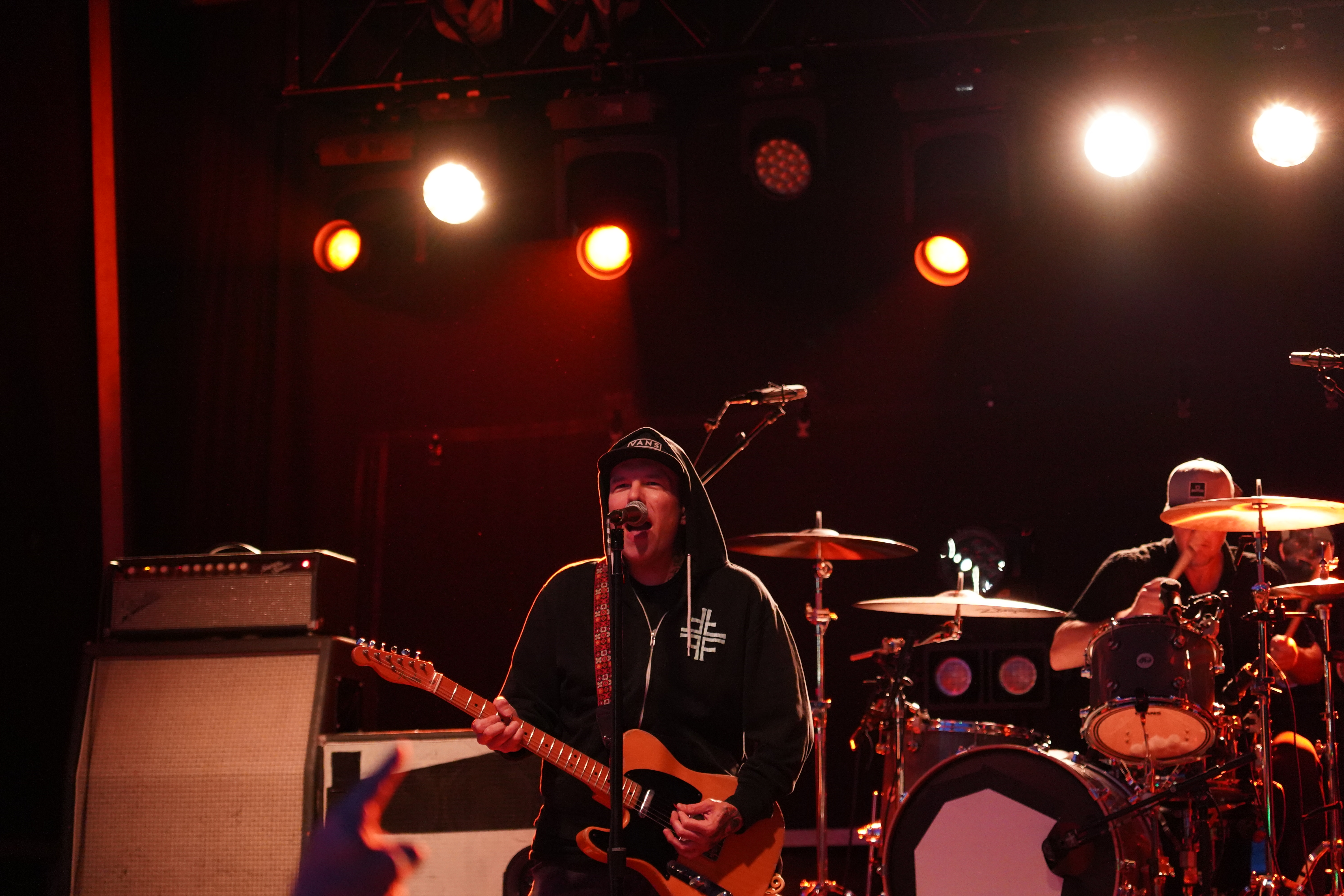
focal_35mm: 105
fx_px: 3920
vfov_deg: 13.0
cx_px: 672
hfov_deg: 19.5
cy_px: 448
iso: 8000
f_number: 4
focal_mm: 105
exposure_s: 1/125
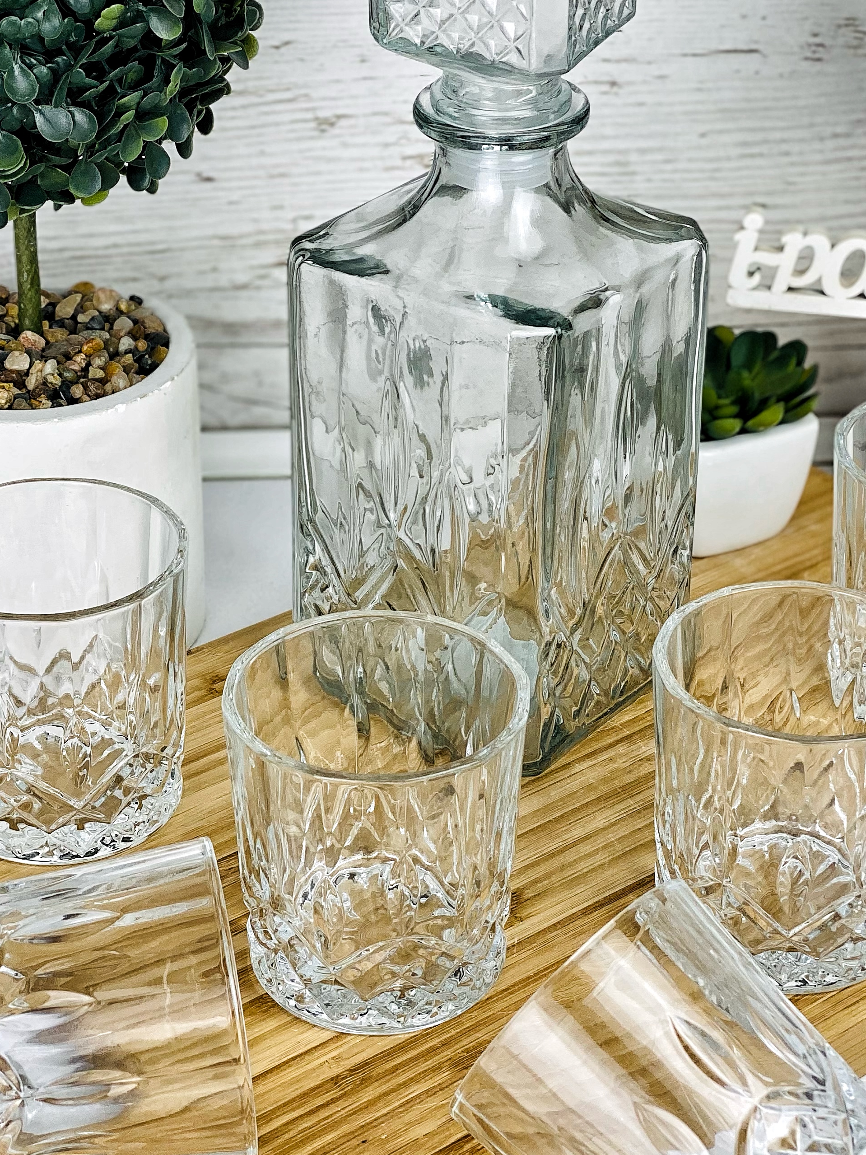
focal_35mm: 82
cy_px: 578
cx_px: 446
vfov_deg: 23.8
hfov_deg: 18.0
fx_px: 2735
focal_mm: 6
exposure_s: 1/217
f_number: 2
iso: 20
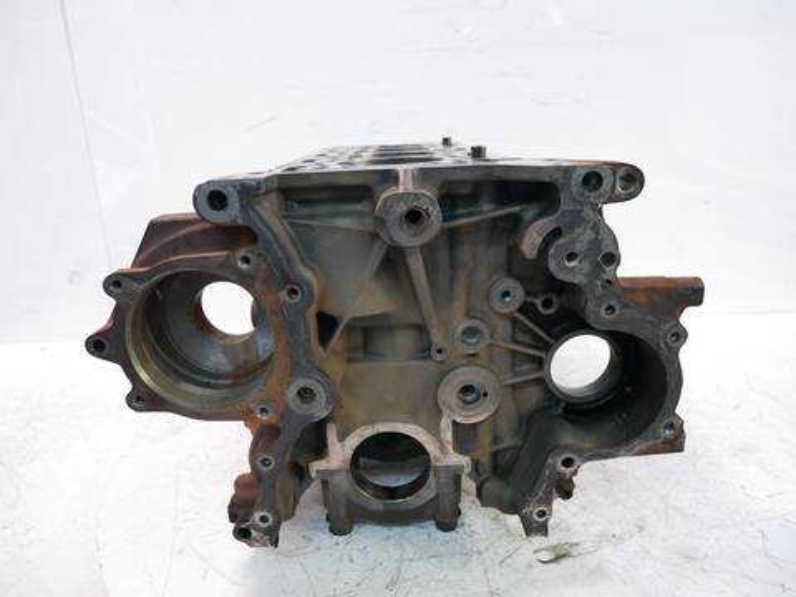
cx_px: 398
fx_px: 552
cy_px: 298
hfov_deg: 71.6
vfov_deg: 56.8
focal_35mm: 24
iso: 1000
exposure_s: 1/60
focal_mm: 12
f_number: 3.5
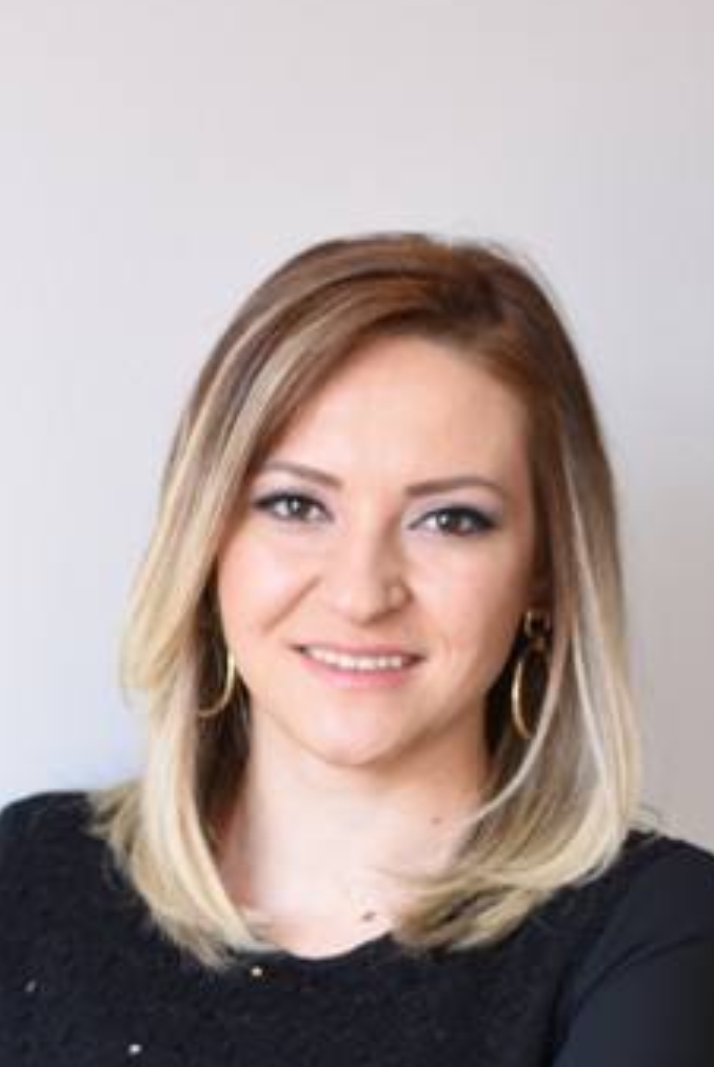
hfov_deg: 9.7
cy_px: 941
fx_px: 4216
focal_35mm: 142
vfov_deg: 14.3
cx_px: 318
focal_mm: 50
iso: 125
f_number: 2
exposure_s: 1/60
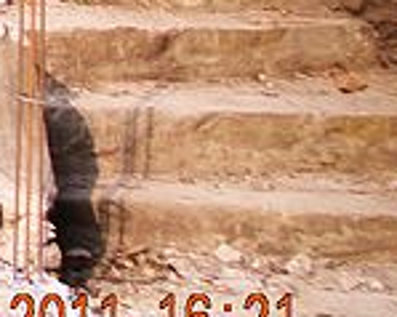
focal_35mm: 169
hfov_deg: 10.1
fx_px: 1984
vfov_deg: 8.8
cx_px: -533
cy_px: -246
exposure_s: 1/85.5
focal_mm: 6.3
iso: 64
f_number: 3.5
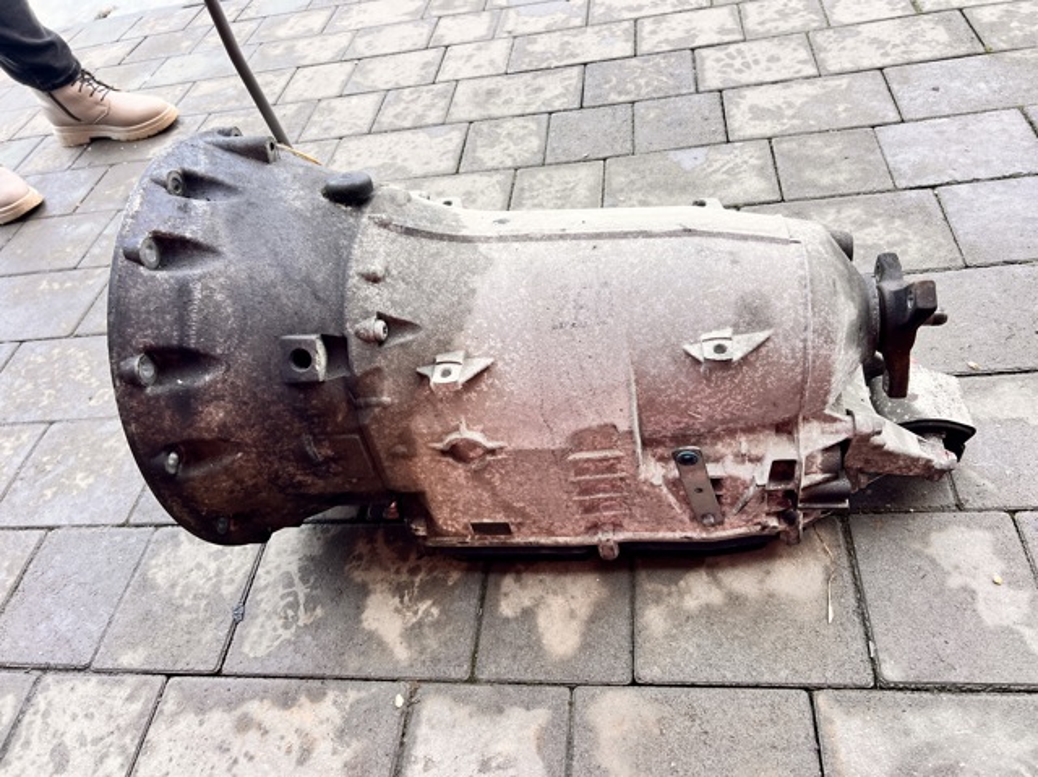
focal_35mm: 26
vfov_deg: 53.0
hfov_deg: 67.3
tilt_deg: -47.3
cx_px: 519
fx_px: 779
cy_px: 388
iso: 100
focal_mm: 5.7
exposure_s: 1/121
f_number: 1.5
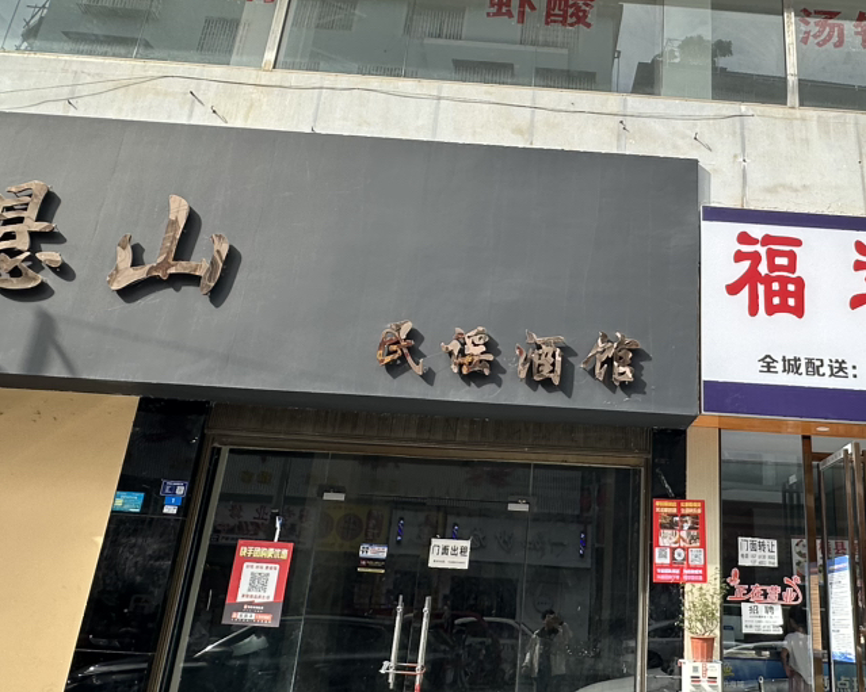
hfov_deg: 54.4
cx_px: 585
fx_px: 820
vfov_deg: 45.7
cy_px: 306
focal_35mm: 32
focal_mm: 2.22
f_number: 2.2
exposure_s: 1/339
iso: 40
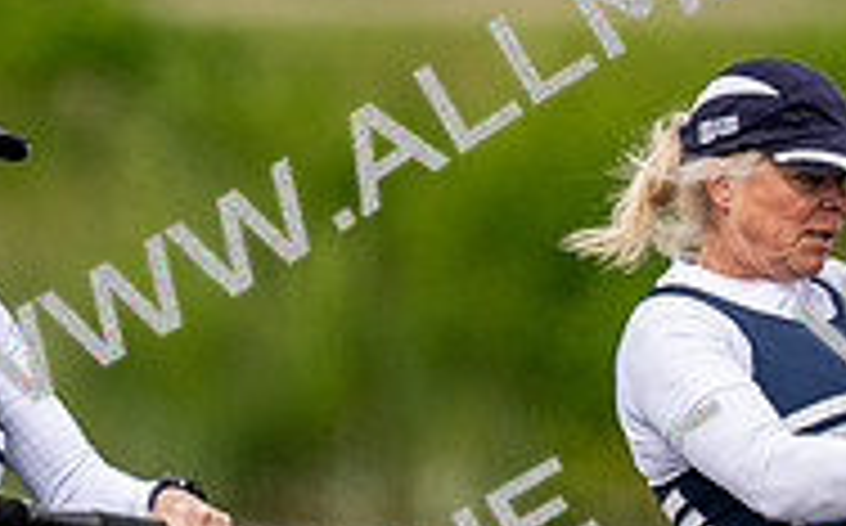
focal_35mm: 2835
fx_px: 65286
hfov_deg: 0.7
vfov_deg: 0.5
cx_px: 464
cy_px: 445
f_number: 4
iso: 400
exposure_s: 1/2500
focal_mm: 600
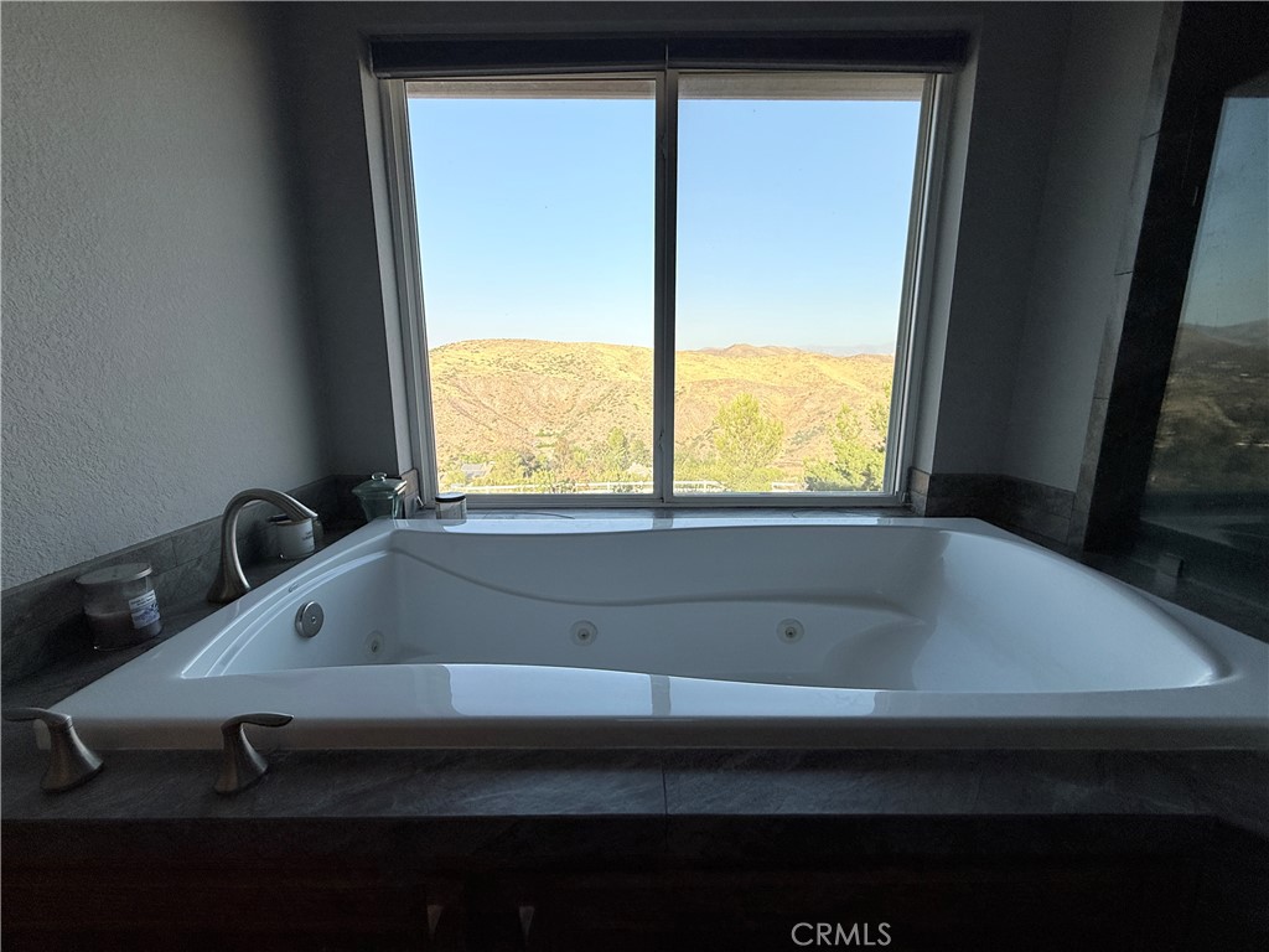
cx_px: 634
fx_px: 513
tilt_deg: -11.5
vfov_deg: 85.7
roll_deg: +0.0
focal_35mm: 14
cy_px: 476
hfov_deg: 102.1
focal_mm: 2.22
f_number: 2.2
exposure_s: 1/664
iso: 50
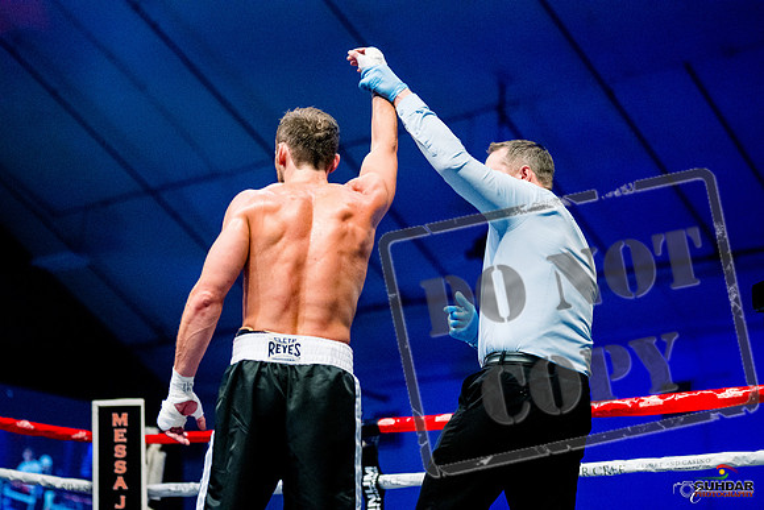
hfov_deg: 27.0
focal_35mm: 75
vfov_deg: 18.2
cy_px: 255
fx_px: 1592
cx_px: 382
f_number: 1.4
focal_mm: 50
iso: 5000
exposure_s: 1/1600
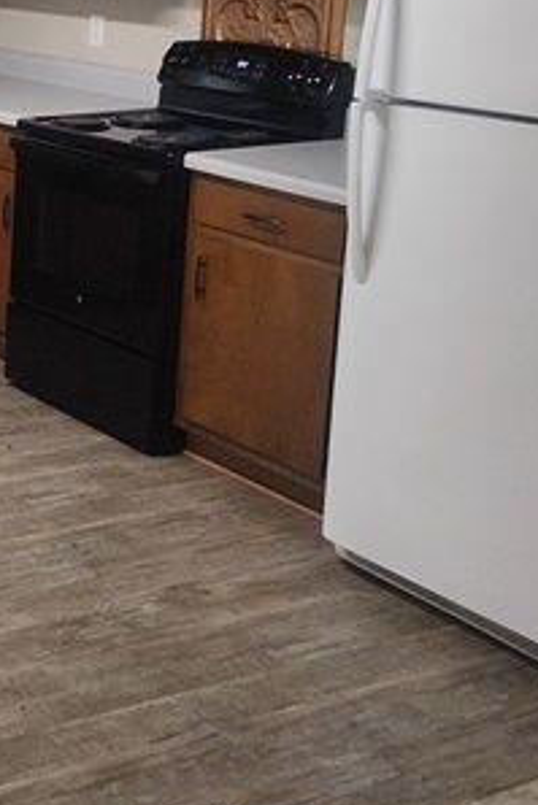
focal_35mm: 65
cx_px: -238
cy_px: 243
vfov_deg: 30.6
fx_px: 1455
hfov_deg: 18.8
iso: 756
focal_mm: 4.26
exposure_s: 1/60
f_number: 1.8
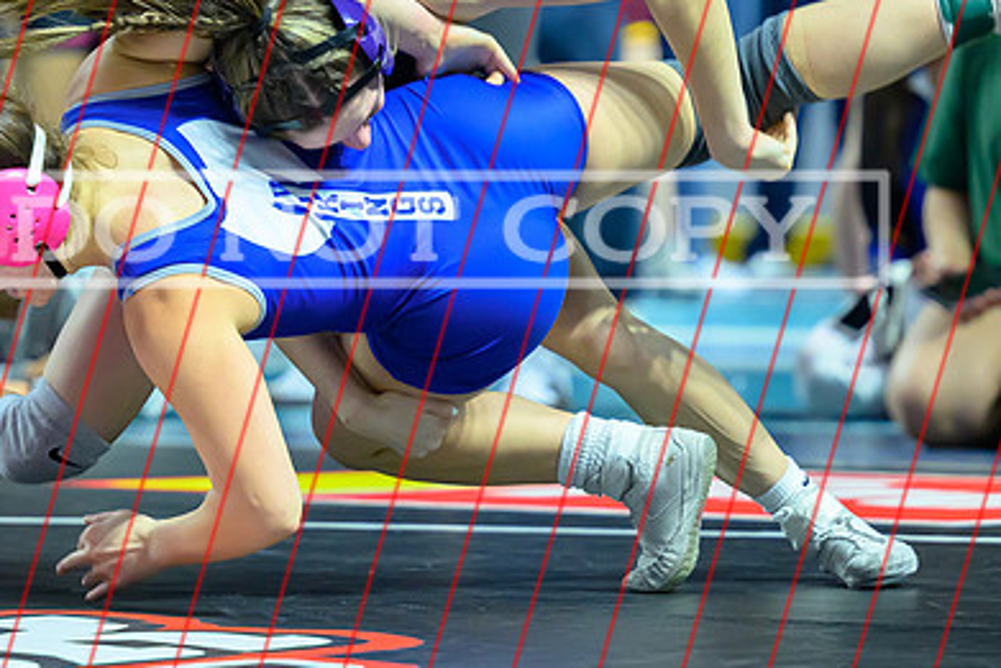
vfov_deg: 4.1
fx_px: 9290
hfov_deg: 6.2
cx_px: 453
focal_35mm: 334
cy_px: 230
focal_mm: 150
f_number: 2.8
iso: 4000
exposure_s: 1/800
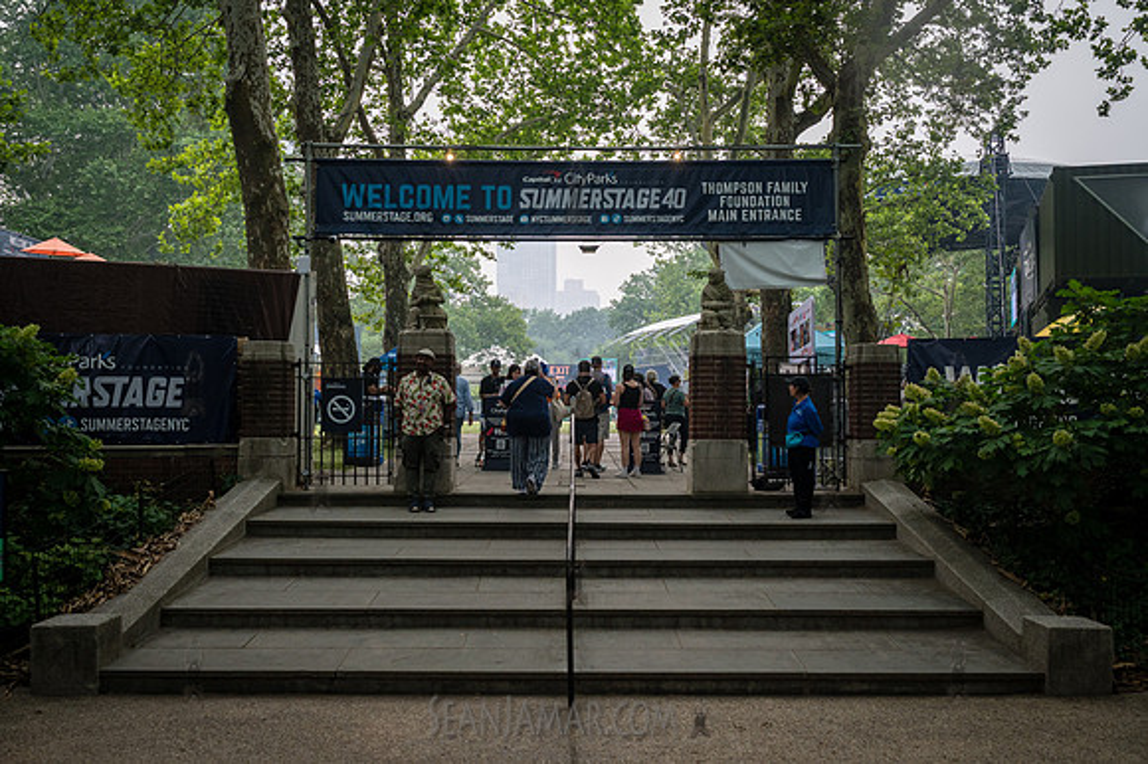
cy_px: 382
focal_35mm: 37
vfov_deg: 35.9
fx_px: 1180
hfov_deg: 51.9
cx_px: 574
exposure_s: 1/1600
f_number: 4.5
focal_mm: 37
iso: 1000
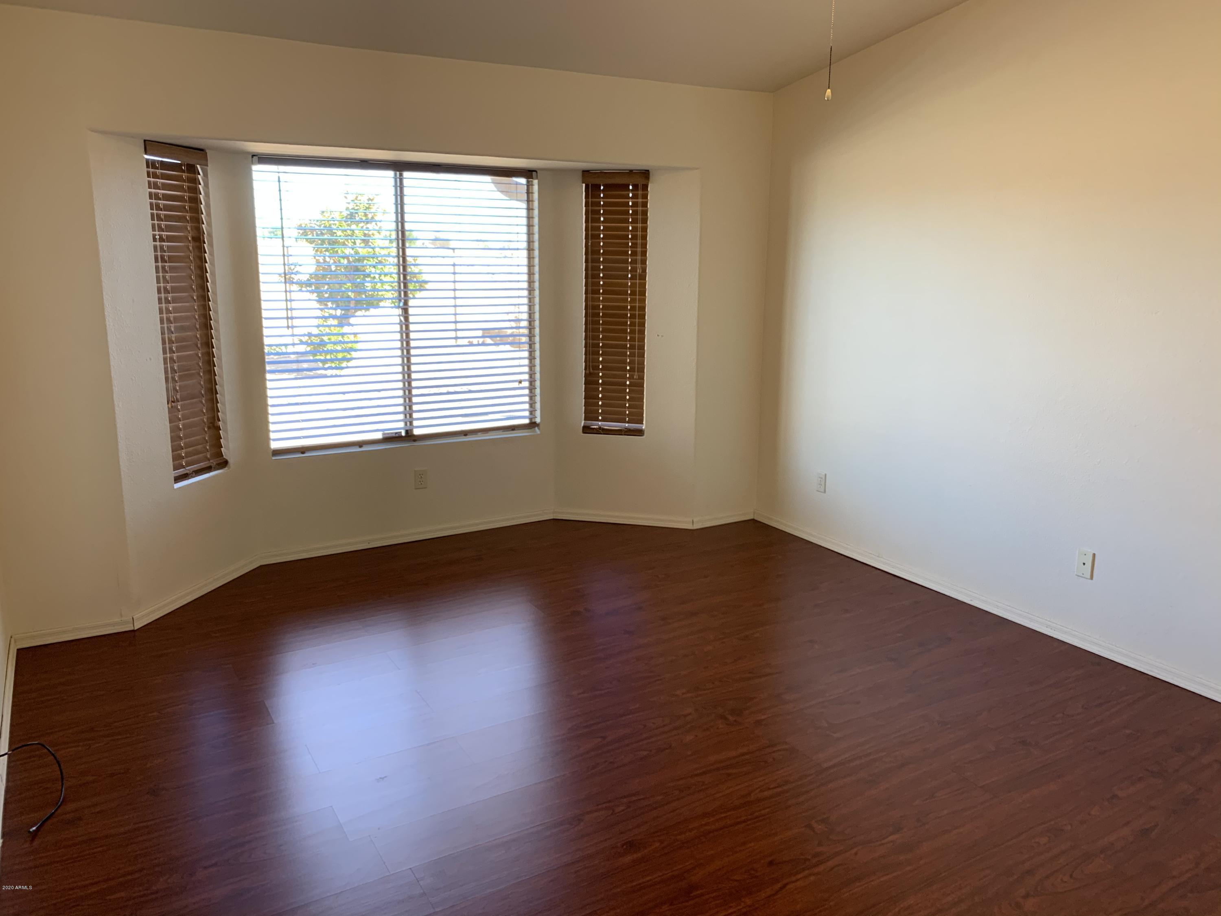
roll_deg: -0.4
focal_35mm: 26
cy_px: 458
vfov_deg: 53.1
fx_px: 917
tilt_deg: -10.1
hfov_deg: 67.3
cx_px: 610
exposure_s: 1/107
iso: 100
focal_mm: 4.25
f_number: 1.8
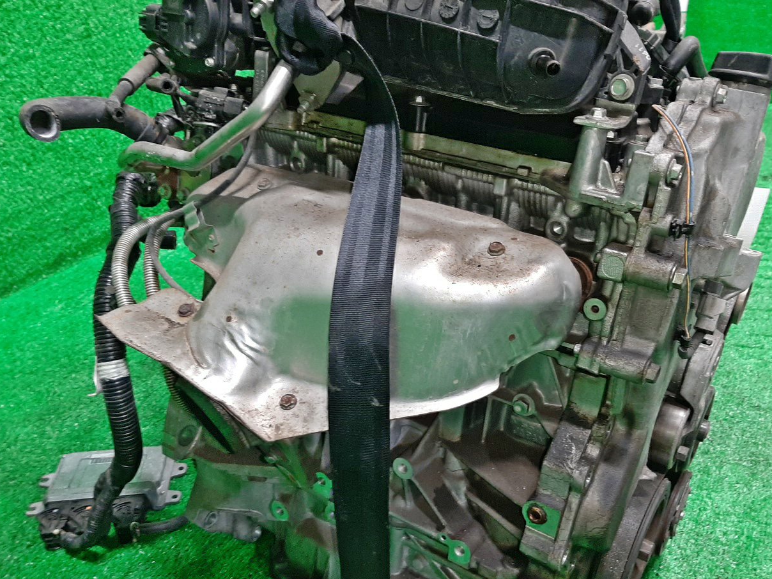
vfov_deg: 45.2
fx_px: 691
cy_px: 344
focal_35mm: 31
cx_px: 412
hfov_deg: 58.3
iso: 202
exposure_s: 1/50
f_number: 1.7
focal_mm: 3.93
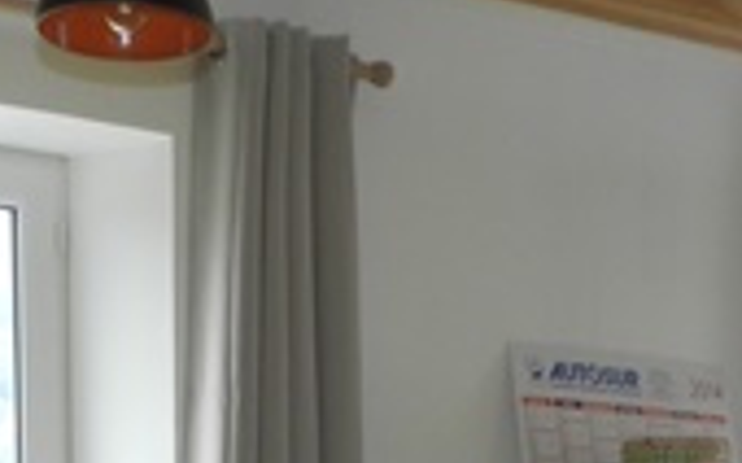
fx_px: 1859
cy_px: 1026
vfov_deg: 12.0
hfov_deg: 22.6
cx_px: 397
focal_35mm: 92
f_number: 3.4
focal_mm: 4
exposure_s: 1/30
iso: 160
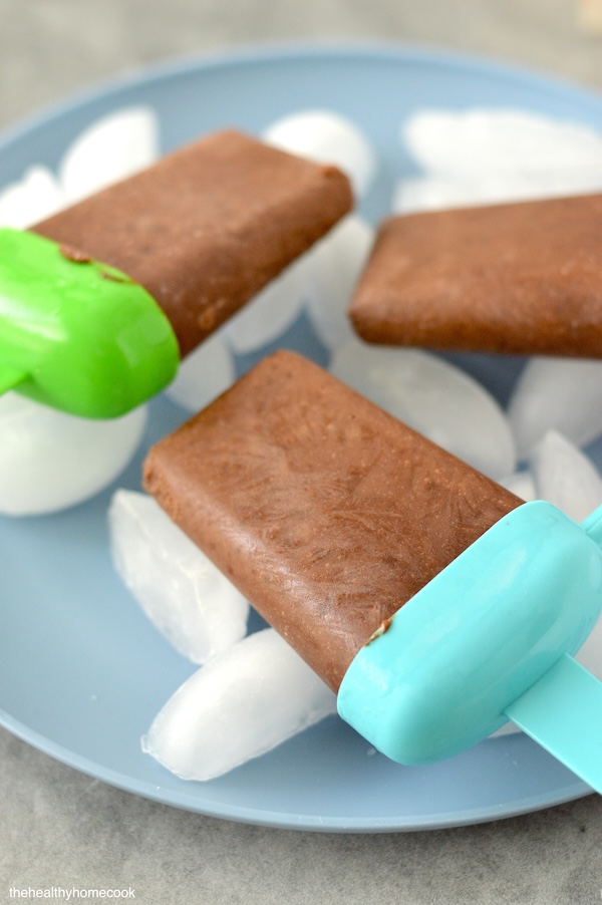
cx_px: 301
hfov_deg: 18.2
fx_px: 1884
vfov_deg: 27.0
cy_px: 452
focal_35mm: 75
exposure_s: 1/500
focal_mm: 50
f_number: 2.8
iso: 1100
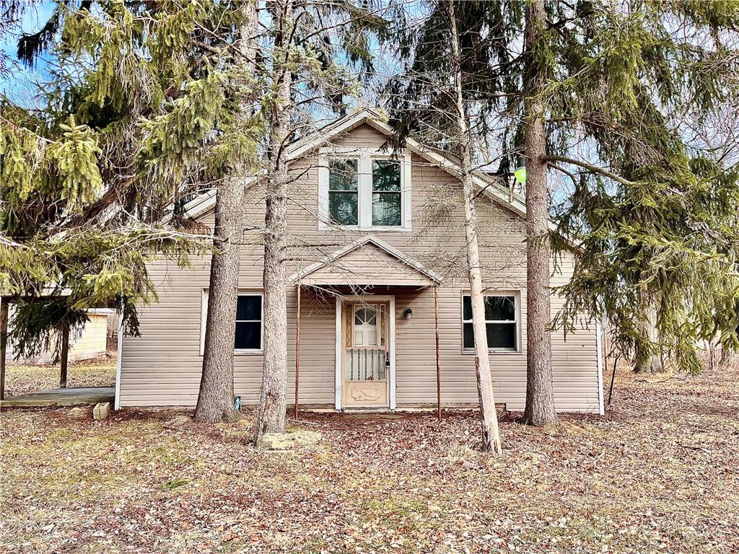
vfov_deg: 53.1
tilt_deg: +5.3
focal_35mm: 26
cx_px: 370
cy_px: 277
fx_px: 555
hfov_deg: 67.3
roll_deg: +0.1
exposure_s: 1/615
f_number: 1.6
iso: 50
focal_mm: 5.1
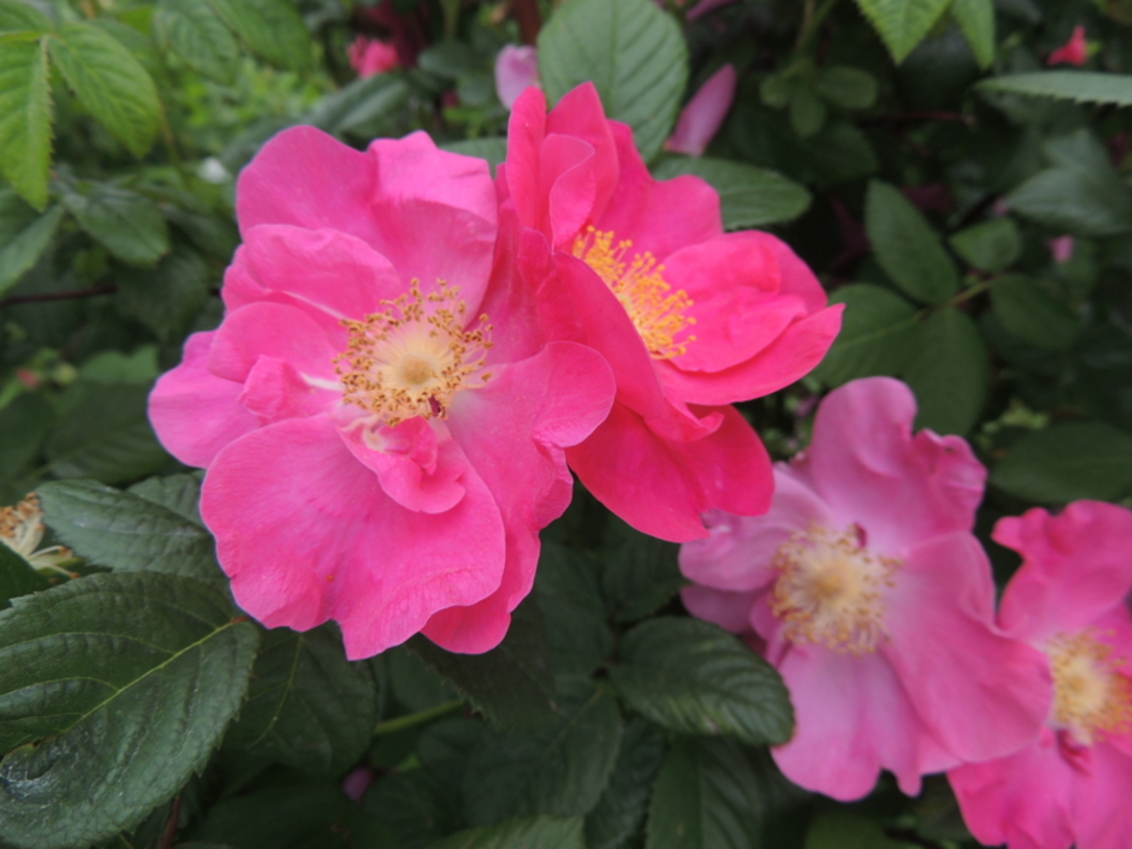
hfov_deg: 71.6
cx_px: 566
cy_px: 424
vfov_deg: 56.8
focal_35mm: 24
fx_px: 785
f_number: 3
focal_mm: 4.3
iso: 100
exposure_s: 1/400
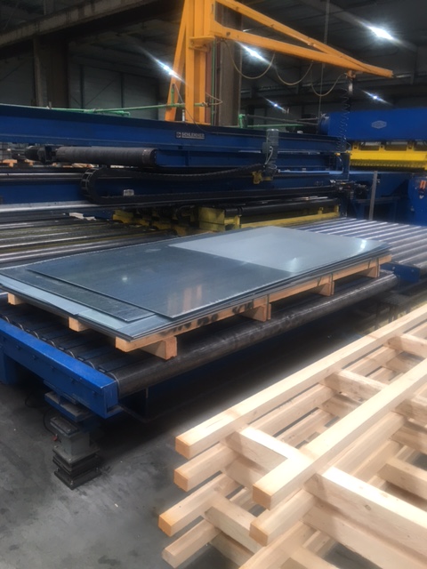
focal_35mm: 29
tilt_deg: -12.0
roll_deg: -2.1
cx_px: 214
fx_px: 477
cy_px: 284
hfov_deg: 48.2
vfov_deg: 61.7
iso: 32
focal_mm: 4.15
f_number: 2.2
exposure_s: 1/33
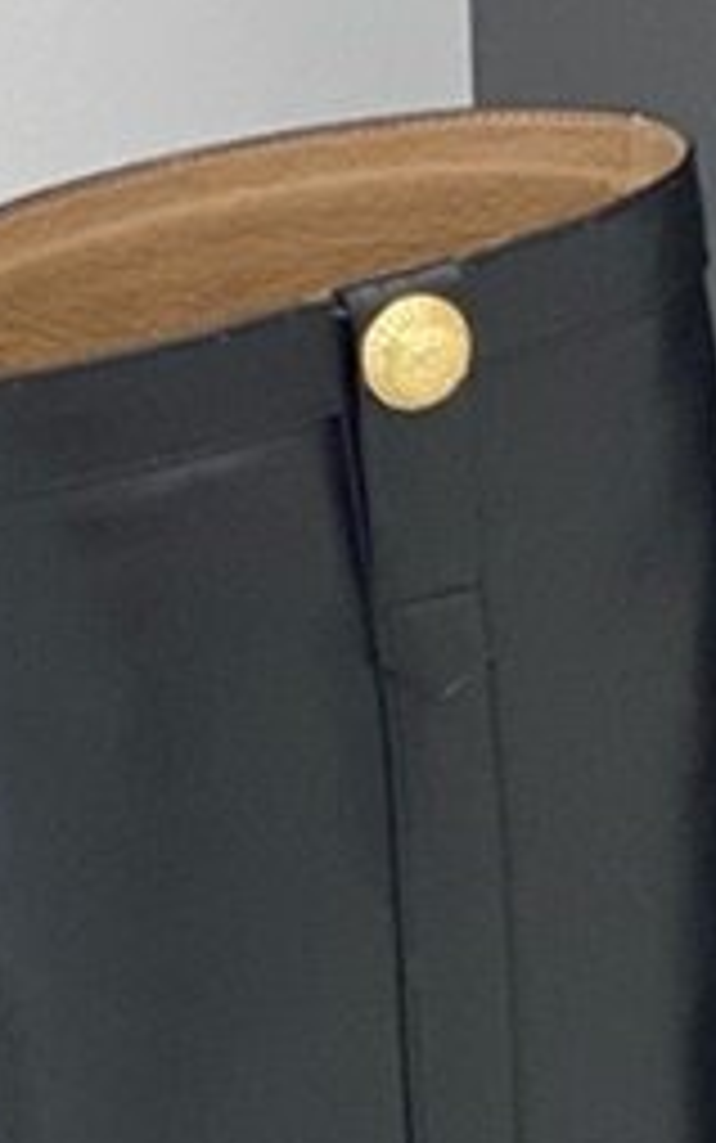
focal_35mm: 278
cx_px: 878
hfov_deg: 4.7
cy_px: 886
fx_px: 8670
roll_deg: +1.0
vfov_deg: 7.5
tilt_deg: -18.0
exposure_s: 1/120
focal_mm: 6
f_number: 2
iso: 200
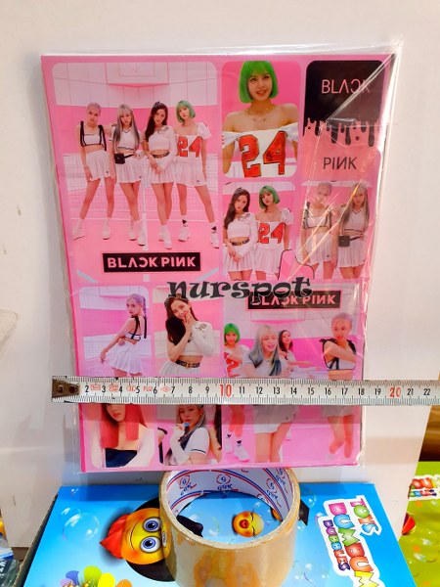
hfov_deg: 53.1
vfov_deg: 67.3
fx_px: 441
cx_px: 220
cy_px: 294
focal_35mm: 26
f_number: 2.4
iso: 250
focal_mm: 4.32
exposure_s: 1/40
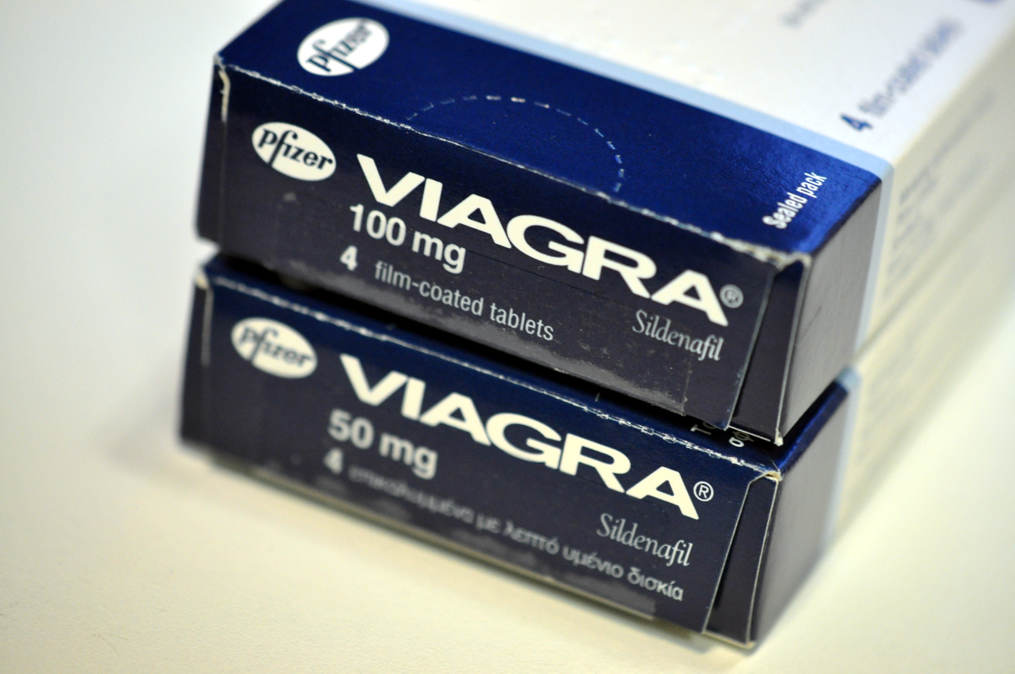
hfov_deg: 16.1
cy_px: 337
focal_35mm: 128
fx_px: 3591
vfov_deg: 10.7
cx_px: 508
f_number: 4
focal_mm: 85
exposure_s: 1/125
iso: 1400
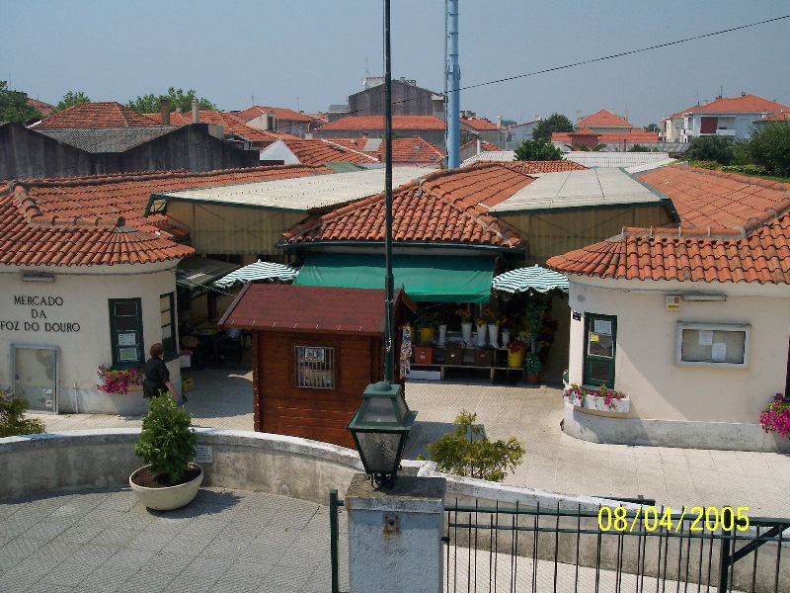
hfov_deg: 49.0
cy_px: 296
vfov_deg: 37.7
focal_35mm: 38
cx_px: 395
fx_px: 867
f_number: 4.8
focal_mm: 8
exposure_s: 1/1000
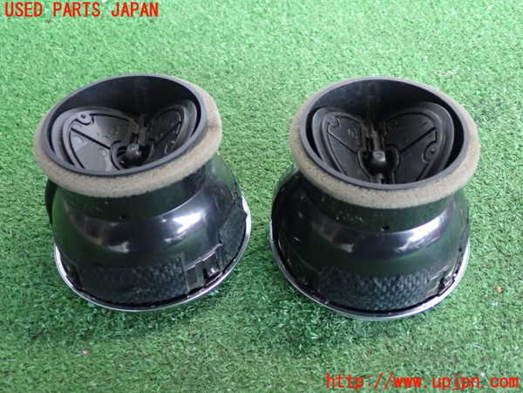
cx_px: 262
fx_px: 574
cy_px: 196
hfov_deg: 49.0
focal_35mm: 38
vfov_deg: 37.7
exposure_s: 1/25
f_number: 2.7
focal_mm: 6.83
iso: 800
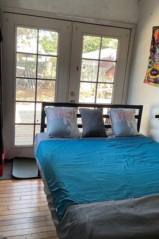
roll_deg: -4.2
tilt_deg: -12.8
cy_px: 114
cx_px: 82
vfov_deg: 51.9
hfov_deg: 35.9
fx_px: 245
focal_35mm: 37
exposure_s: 1/60
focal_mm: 3
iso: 40
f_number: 1.8
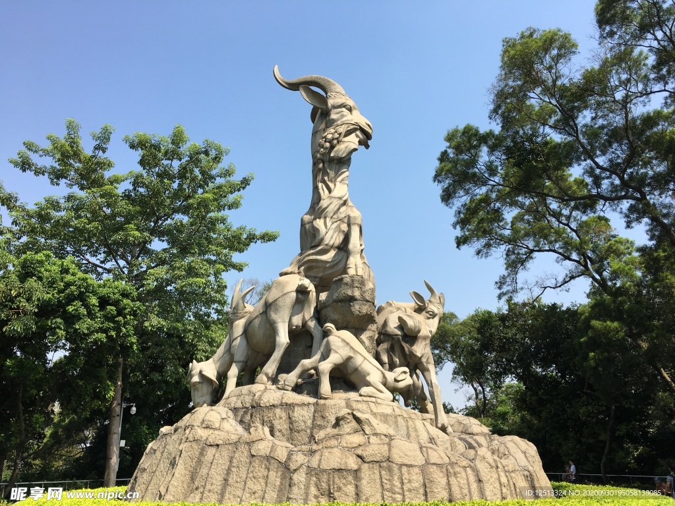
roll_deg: -0.4
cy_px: 253
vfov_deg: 48.2
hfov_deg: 61.7
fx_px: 565
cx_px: 338
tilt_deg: +19.8
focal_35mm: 29
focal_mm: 4.15
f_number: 2.2
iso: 25
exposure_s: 1/1026
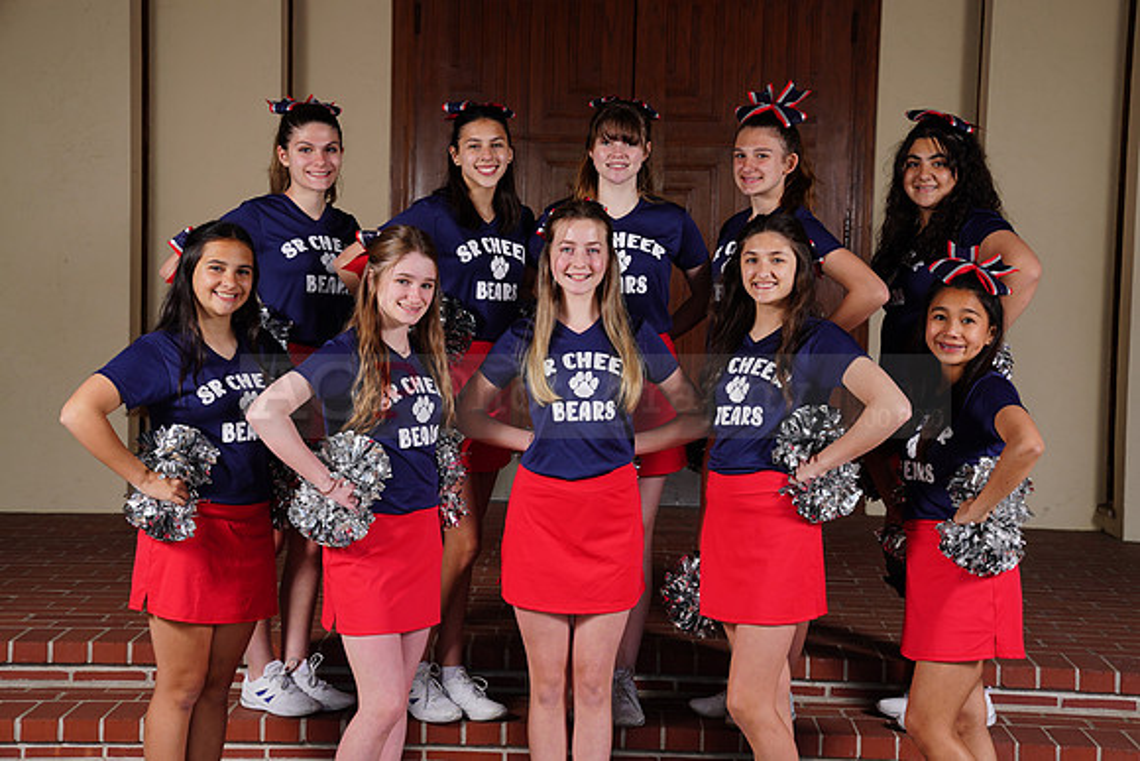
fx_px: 2122
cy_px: 380
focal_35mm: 67
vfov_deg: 20.3
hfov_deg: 30.1
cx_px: 570
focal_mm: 67
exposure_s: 1/200
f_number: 6.3
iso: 200
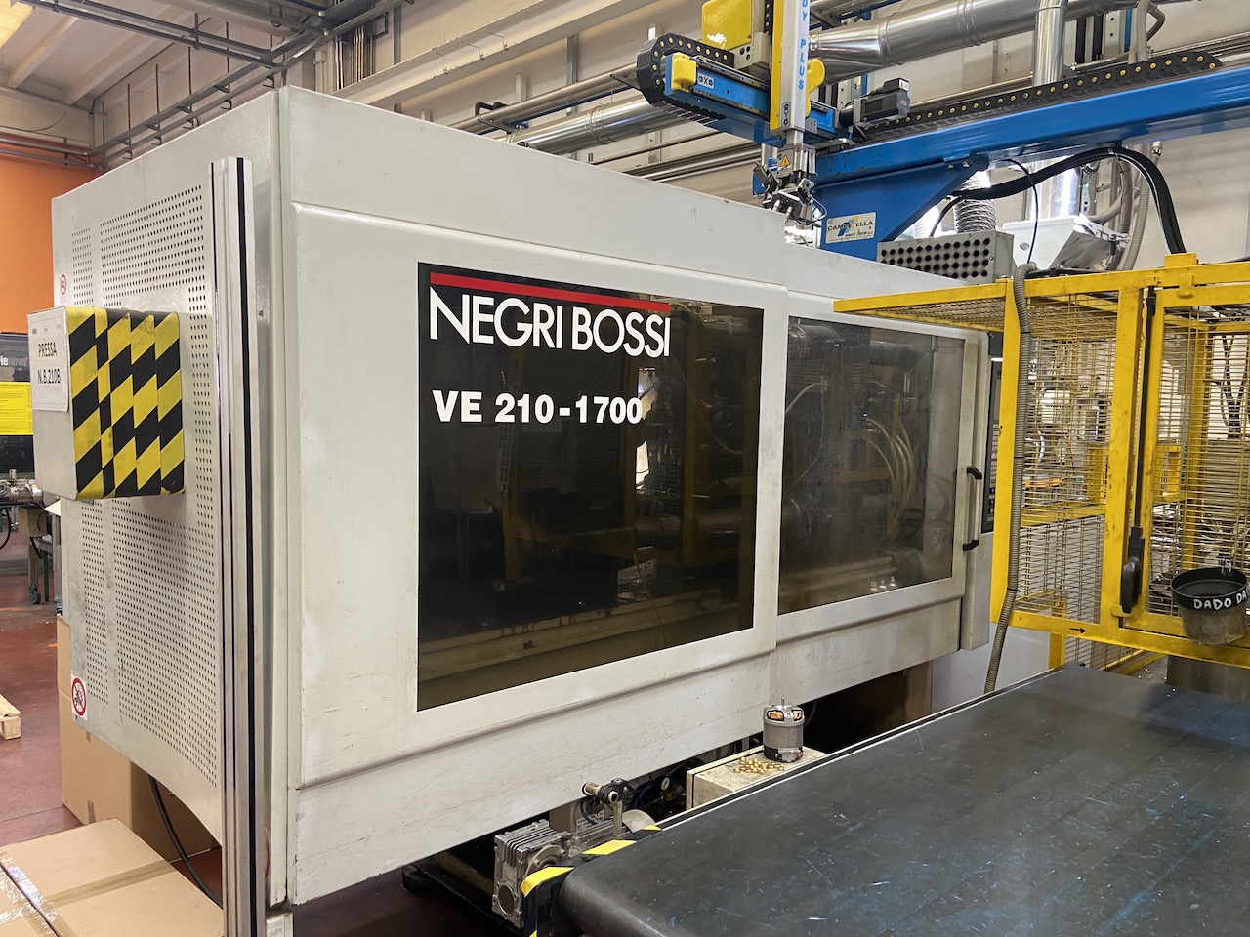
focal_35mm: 26
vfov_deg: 53.1
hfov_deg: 67.3
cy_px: 468
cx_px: 625
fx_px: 939
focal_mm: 4.25
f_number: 1.8
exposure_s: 1/63
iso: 125
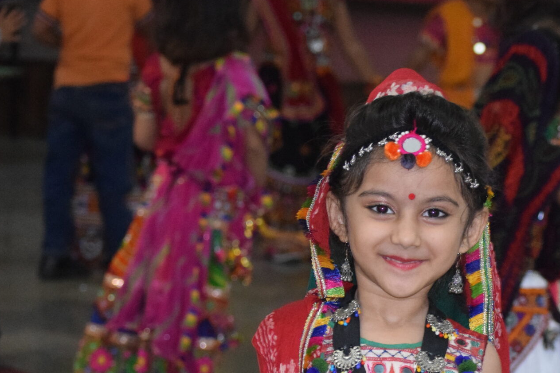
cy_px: 368
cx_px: 422
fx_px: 3547
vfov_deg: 6.0
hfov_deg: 9.0
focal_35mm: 228
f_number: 4.8
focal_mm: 75
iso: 3200
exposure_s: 1/60
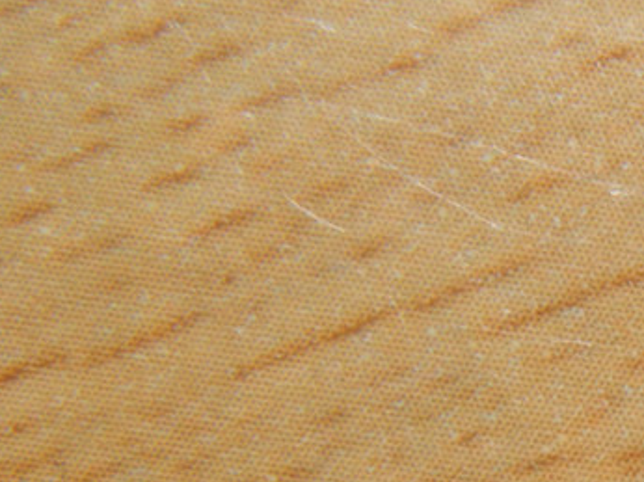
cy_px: 534
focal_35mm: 318
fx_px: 5912
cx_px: 906
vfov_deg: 4.7
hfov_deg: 6.2
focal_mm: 18.6
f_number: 12.6
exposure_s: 1/60
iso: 200
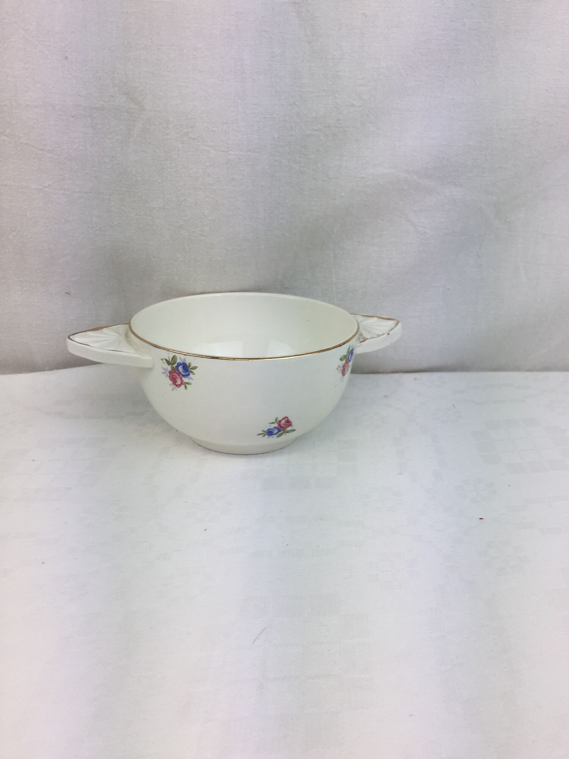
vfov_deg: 61.7
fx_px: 636
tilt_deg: -21.7
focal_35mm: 29
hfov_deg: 48.2
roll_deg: -1.2
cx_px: 284
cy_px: 380
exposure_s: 1/306
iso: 32
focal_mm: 4.15
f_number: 2.2
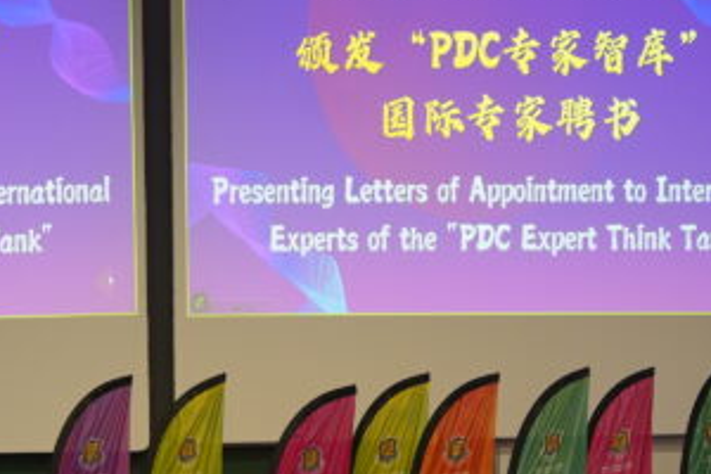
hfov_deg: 28.4
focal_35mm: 70
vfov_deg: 19.1
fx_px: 1382
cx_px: 182
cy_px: 441
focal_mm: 28
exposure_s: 1/80
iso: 640
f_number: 4
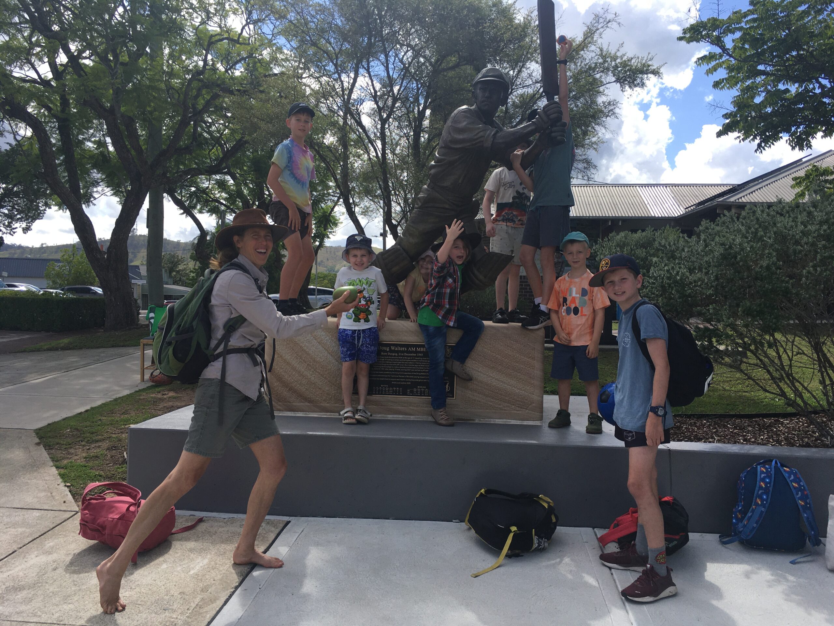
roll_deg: -1.0
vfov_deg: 48.2
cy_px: 313
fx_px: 699
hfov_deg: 61.7
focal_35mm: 29
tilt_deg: -0.7
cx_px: 417
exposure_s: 1/1099
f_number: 2.2
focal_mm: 4.15
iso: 25
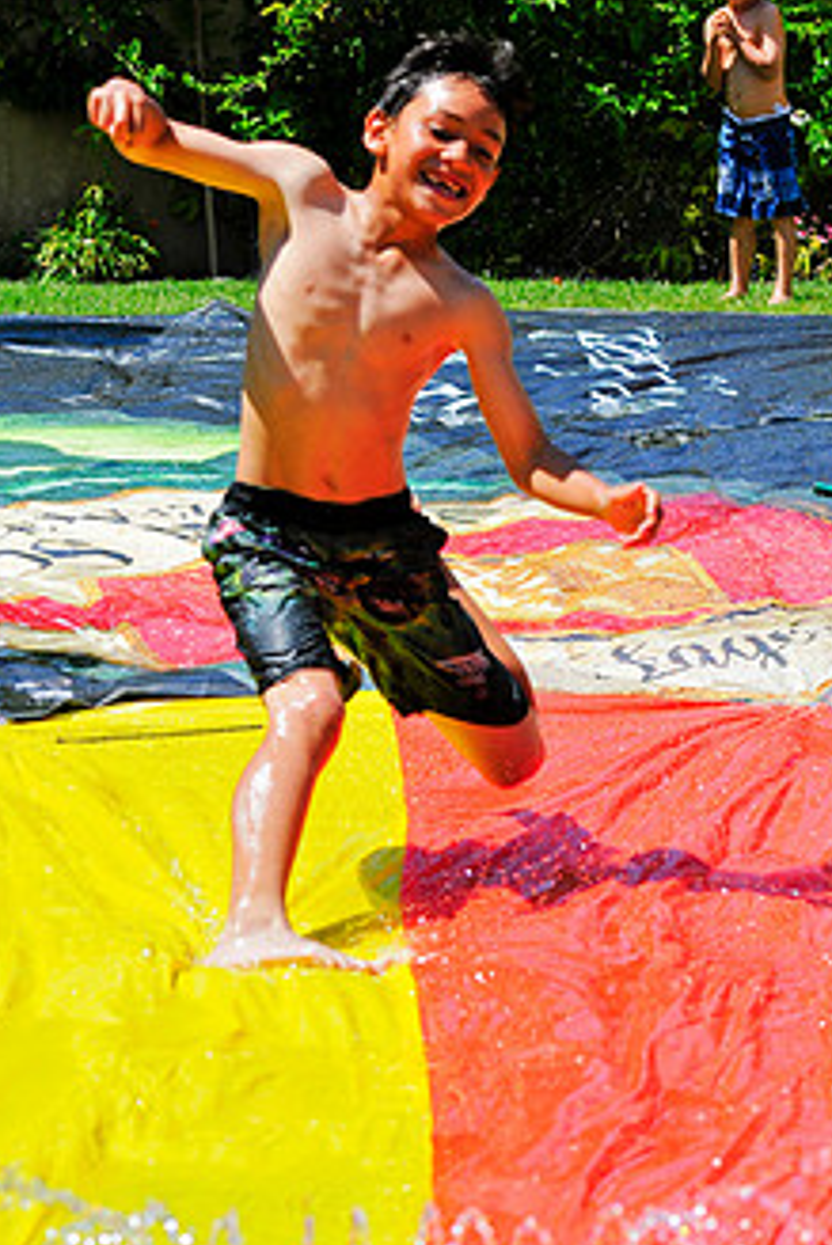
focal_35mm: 144
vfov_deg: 14.2
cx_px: 427
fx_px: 4986
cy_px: 638
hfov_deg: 9.5
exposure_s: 1/1000
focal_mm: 70
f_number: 5
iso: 200
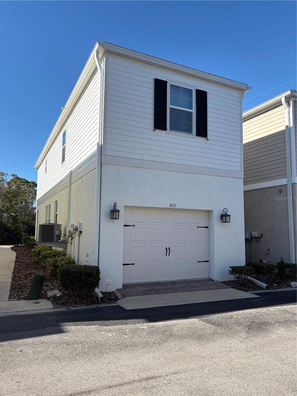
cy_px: 198
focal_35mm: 26
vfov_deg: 67.3
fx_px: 297
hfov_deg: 53.1
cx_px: 148
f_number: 1.6
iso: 50
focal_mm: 5.96
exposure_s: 1/2538
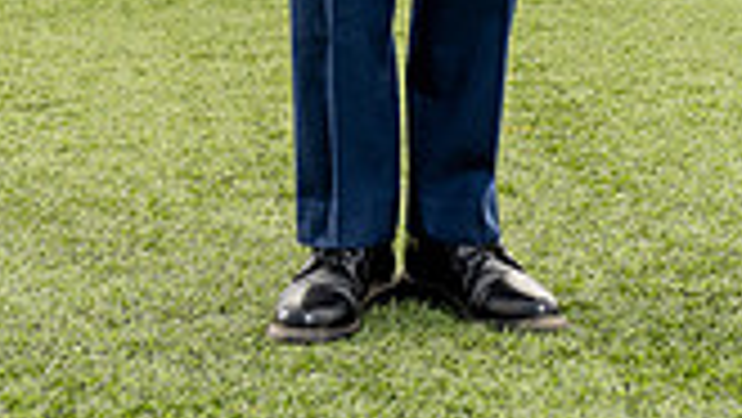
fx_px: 3661
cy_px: -562
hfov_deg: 11.6
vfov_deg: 6.3
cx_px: 387
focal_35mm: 186
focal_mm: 65
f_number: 7.1
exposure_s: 1/250
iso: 320
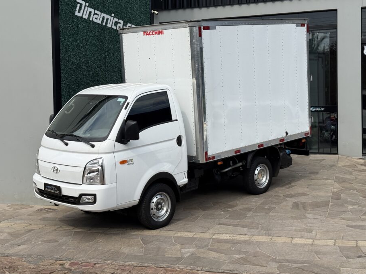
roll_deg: +0.5
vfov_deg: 27.0
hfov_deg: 35.5
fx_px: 571
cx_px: 165
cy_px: 122
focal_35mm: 54
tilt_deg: +0.1
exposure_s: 1/2976
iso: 64
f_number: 1.78
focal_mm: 6.76
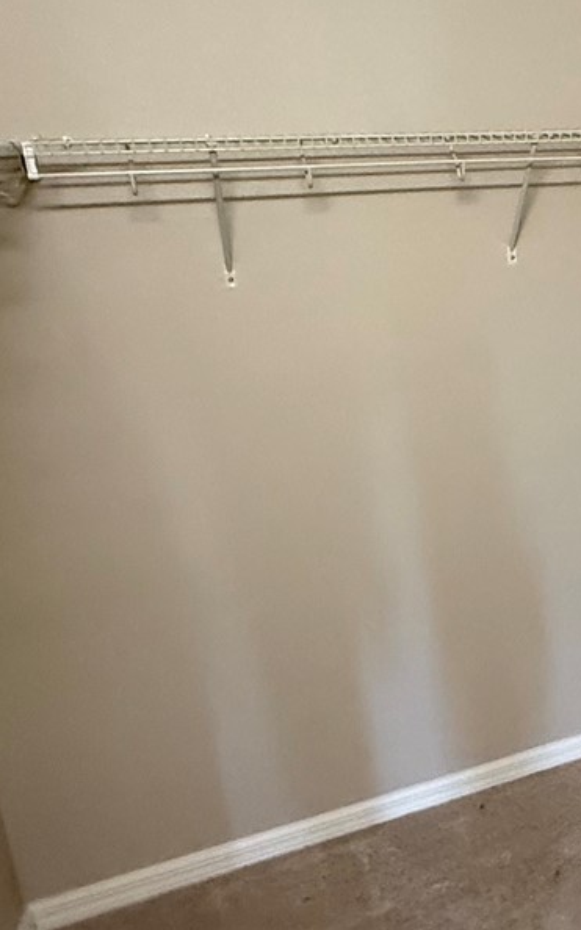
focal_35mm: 40
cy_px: 420
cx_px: 764
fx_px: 1014
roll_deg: +1.9
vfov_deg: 49.2
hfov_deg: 26.8
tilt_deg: -16.3
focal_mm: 2.22
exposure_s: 1/60
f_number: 2.2
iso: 640
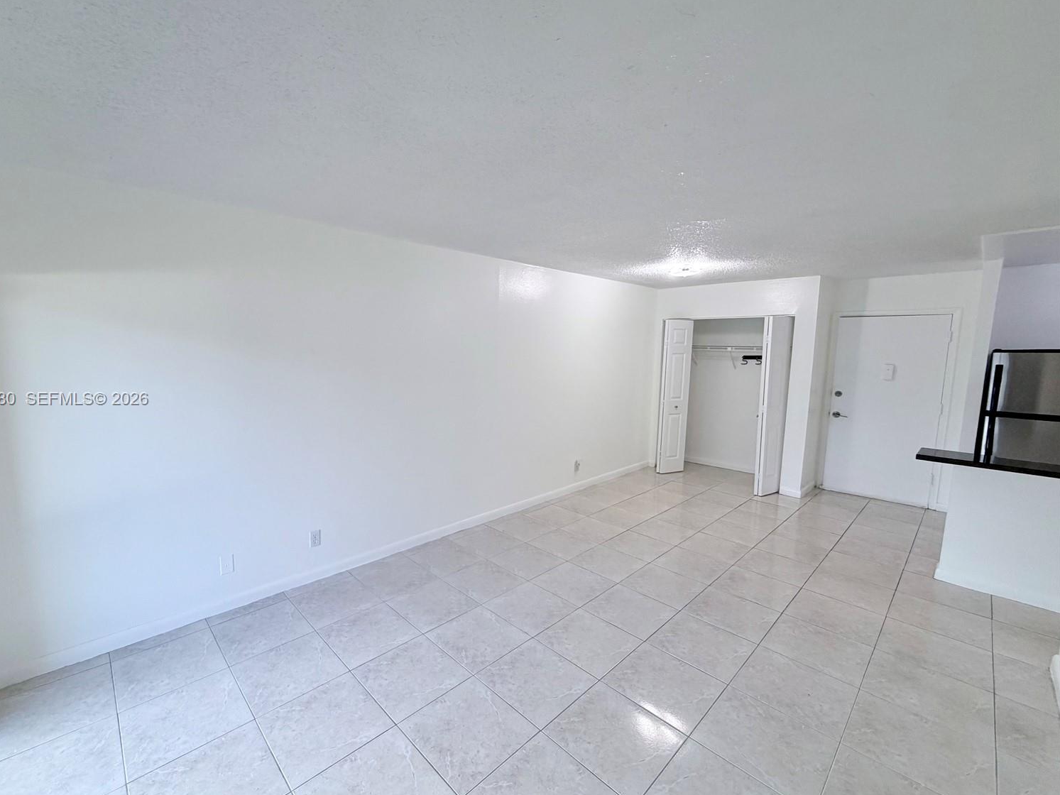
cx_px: 495
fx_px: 459
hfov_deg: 98.0
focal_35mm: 15
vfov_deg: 81.8
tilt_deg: -6.7
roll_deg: +0.1
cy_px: 400
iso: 200
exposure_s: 1/120
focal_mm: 2.22
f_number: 2.2
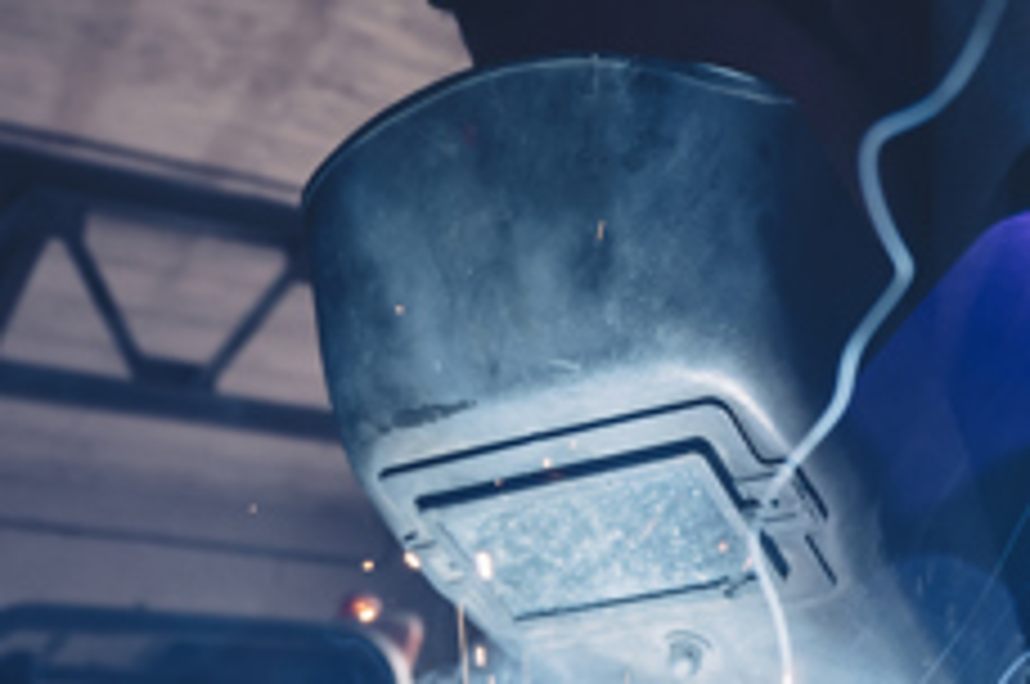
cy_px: 558
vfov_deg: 21.2
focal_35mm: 63
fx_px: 1800
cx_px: 981
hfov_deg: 30.2
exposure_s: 1/200
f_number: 4
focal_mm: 16
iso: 400
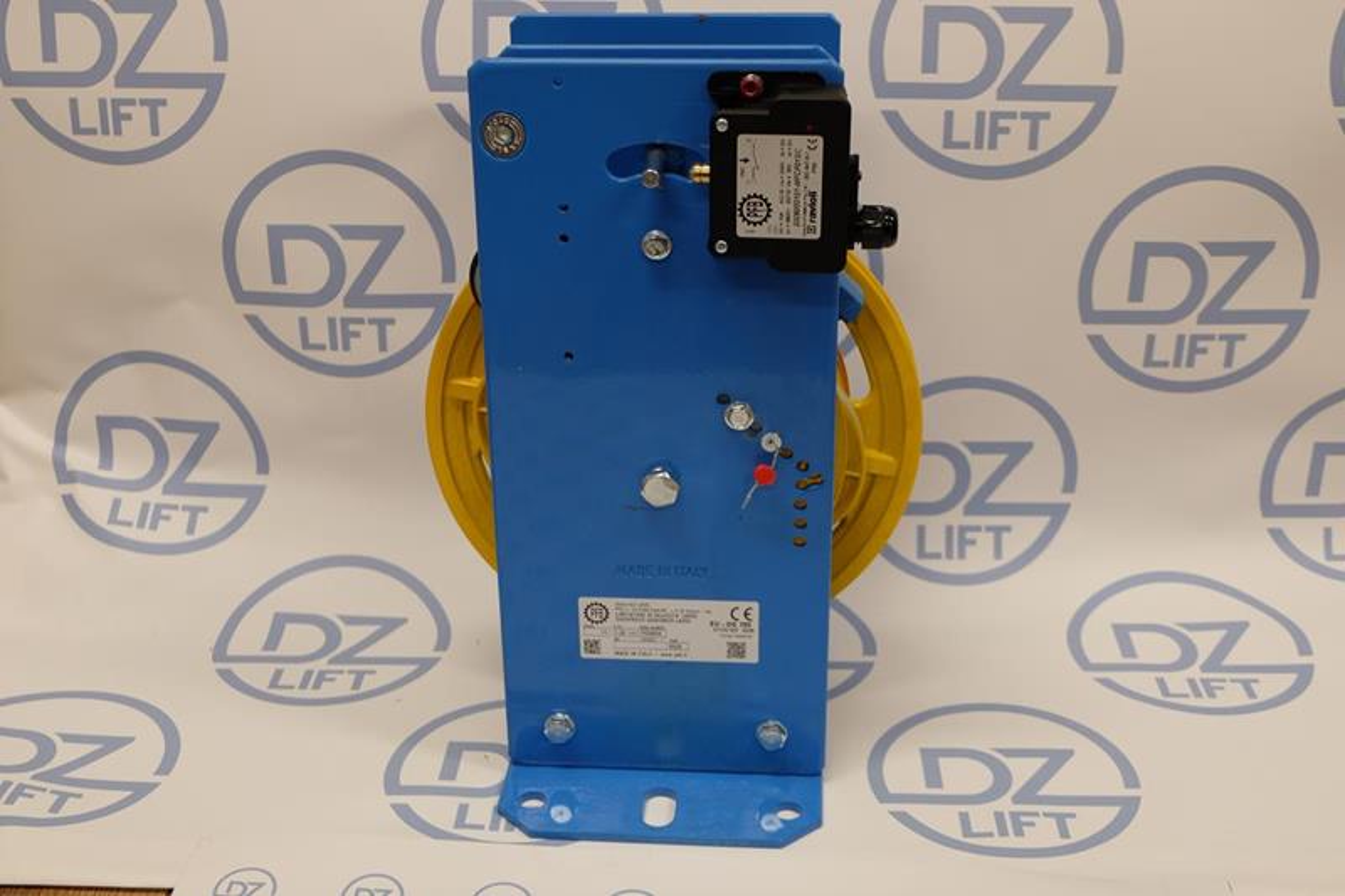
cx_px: 672
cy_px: 448
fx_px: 1643
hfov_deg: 44.5
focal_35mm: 44
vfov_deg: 30.5
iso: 640
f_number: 4.7
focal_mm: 29.5
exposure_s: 1/60
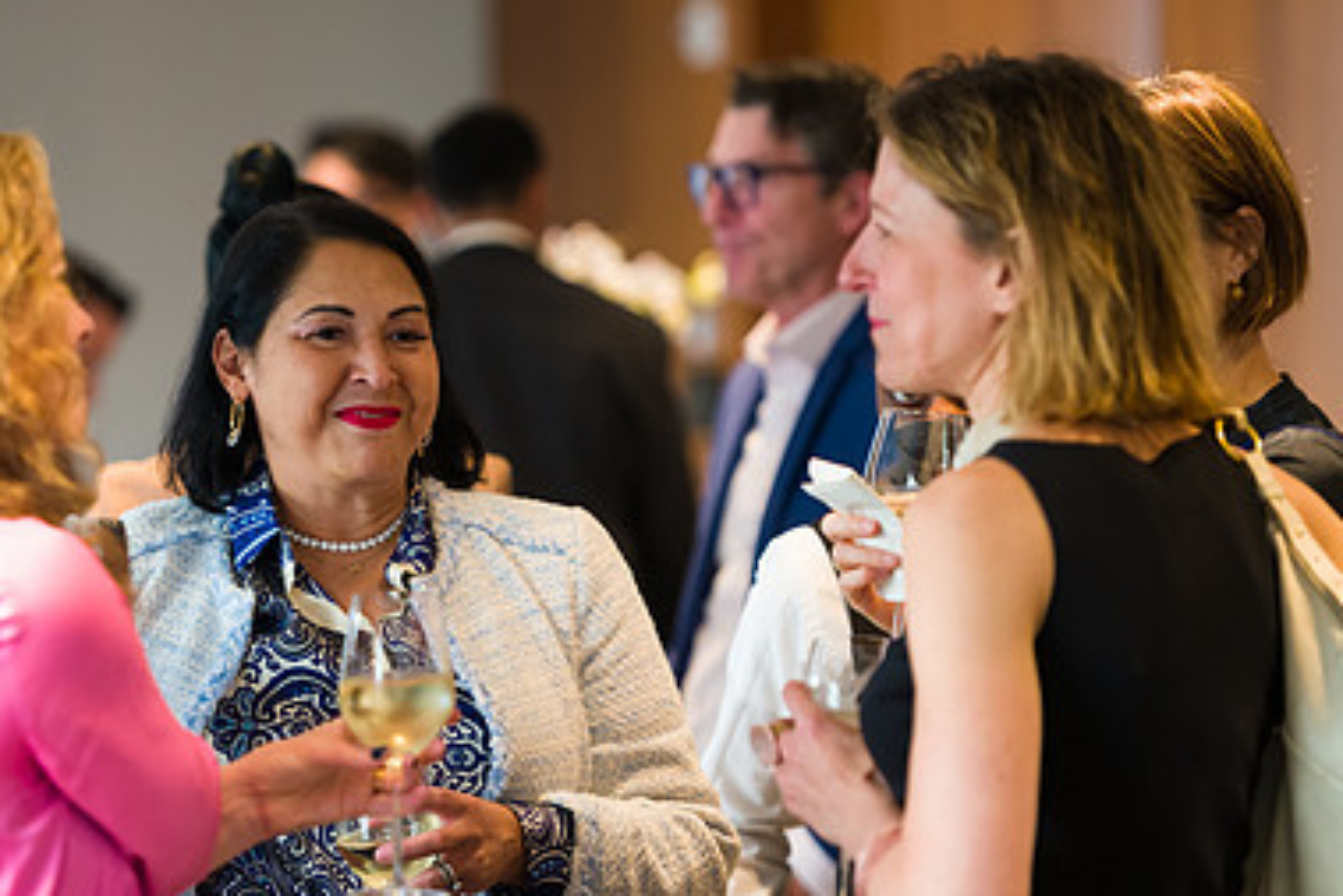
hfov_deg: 9.6
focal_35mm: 214
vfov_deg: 6.4
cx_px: 390
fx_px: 7986
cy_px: 459
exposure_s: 1/100
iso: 800
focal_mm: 140
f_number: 3.2
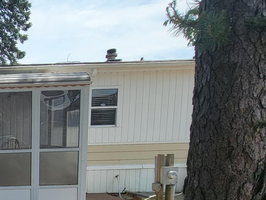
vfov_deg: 34.5
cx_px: -98
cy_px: 168
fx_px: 307
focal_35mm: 40
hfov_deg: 32.1
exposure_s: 1/1199
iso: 50
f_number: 2.2
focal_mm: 2.2
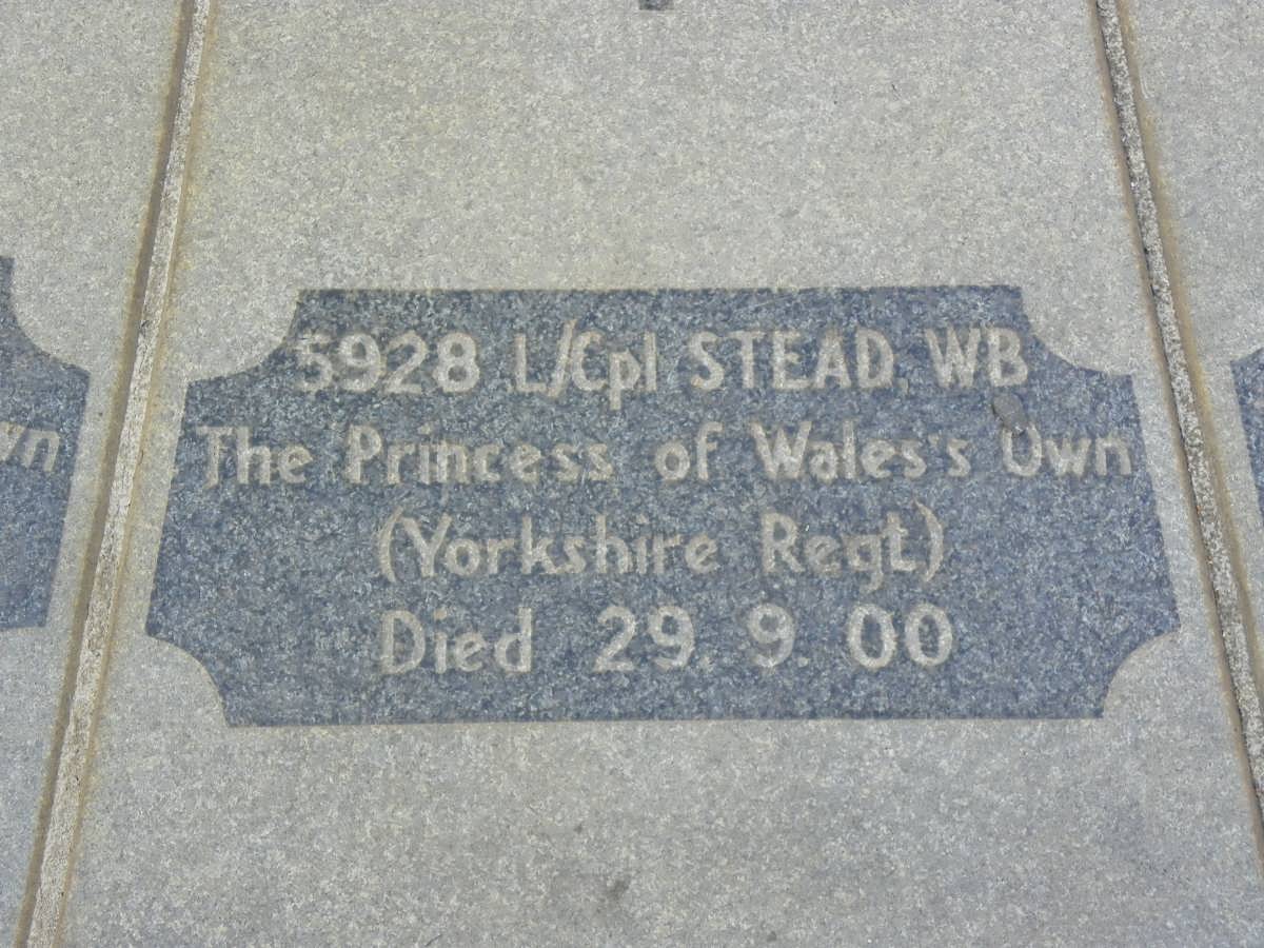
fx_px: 2483
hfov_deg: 28.6
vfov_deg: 21.6
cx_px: 632
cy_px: 474
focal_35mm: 68
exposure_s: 1/40
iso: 64
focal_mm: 12.1
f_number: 3.5
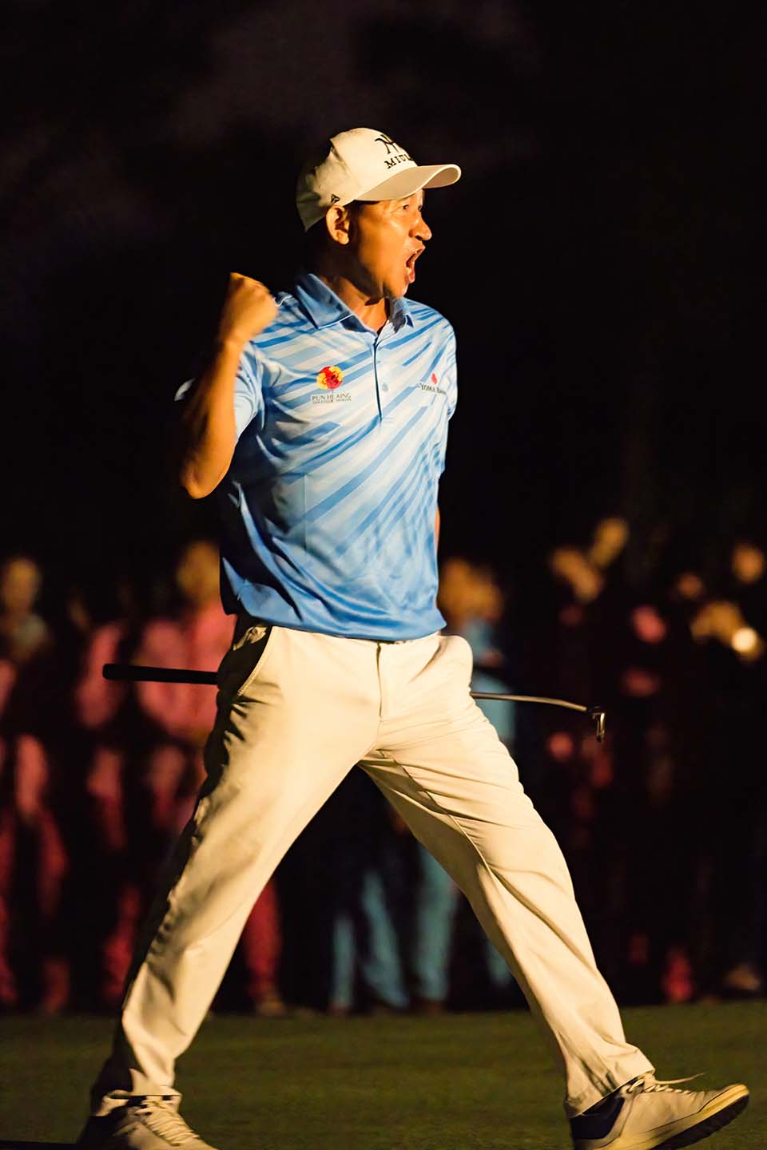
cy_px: 575
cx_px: 384
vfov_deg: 10.3
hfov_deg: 6.9
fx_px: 6391
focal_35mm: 200
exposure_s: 1/200
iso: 25600
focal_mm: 200
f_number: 2.8
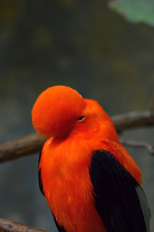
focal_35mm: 188
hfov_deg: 7.3
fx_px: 1209
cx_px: 77
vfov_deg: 11.0
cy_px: 116
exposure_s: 1/100
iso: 800
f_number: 5
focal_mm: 125
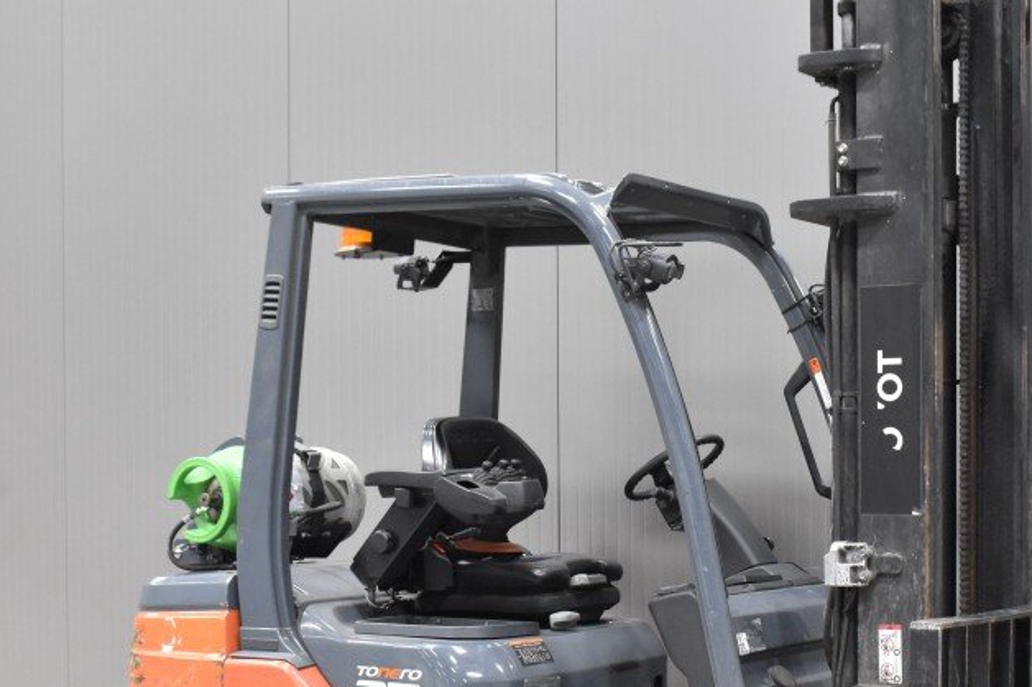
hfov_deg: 30.3
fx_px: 1890
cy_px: 523
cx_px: 687
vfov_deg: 20.4
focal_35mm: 66
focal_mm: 23
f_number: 5
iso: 1600
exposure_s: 1/25
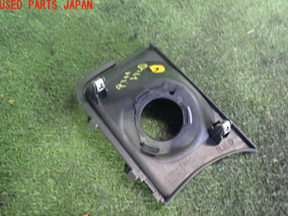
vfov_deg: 42.9
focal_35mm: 33
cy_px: 118
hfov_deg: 55.3
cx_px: 155
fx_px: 275
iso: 800
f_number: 2.3
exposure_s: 1/30
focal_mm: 5.4
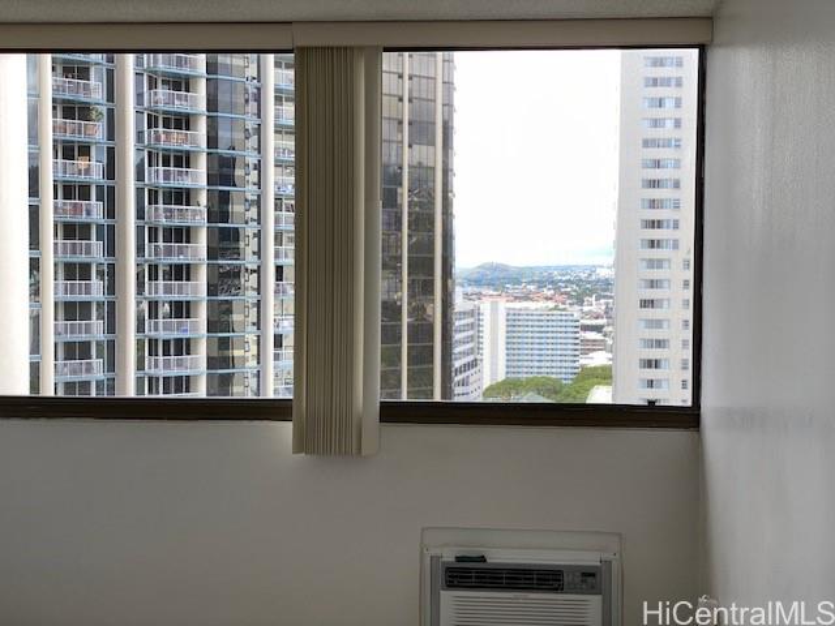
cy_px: 313
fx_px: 1254
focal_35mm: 52
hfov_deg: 36.8
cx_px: 418
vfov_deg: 28.0
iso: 20
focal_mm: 6
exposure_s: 1/122
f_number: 2
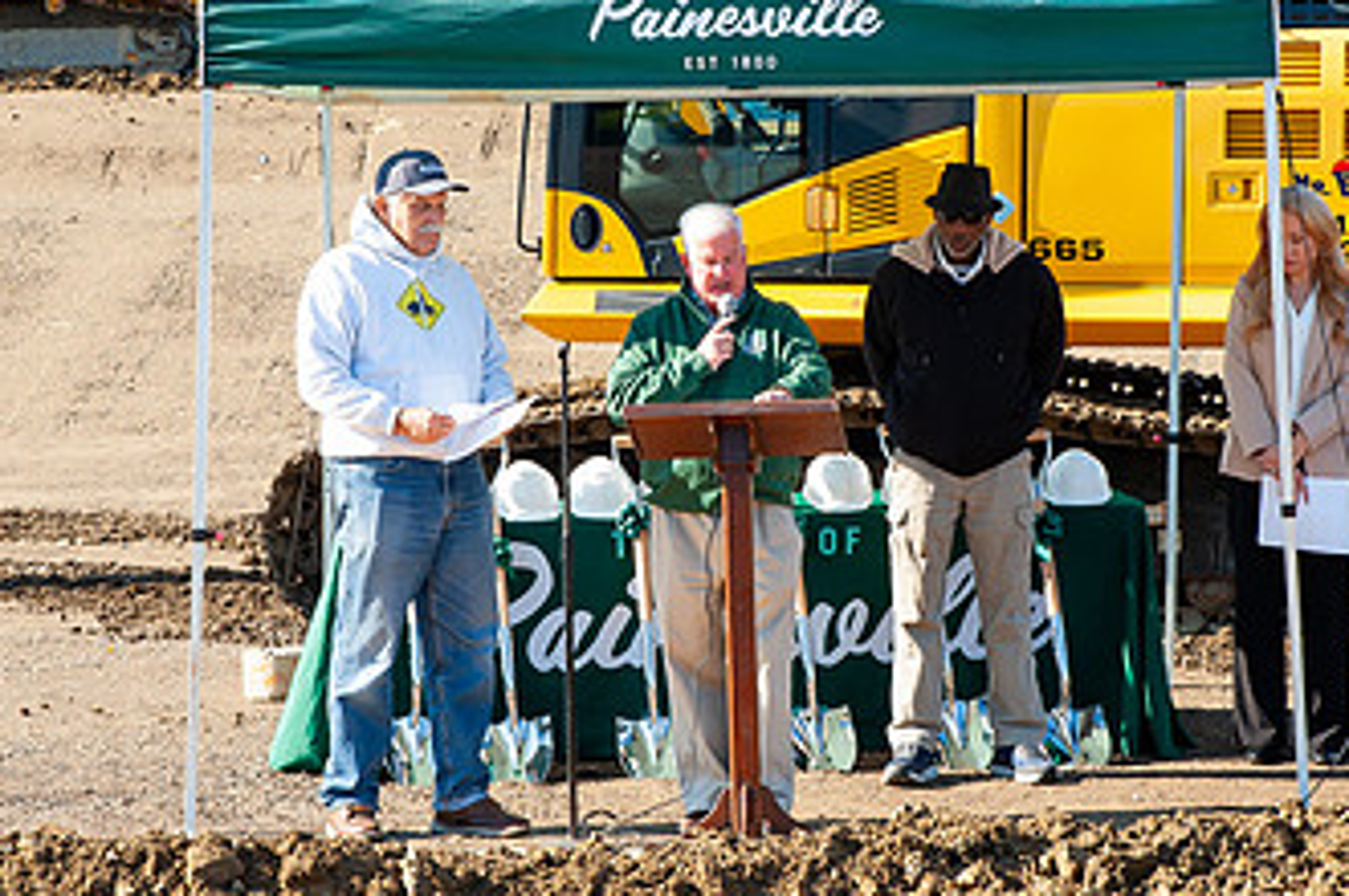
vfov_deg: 11.6
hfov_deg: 17.4
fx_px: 4417
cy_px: 373
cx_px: 693
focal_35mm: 118
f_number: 13
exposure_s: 1/200
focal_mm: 62
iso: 400
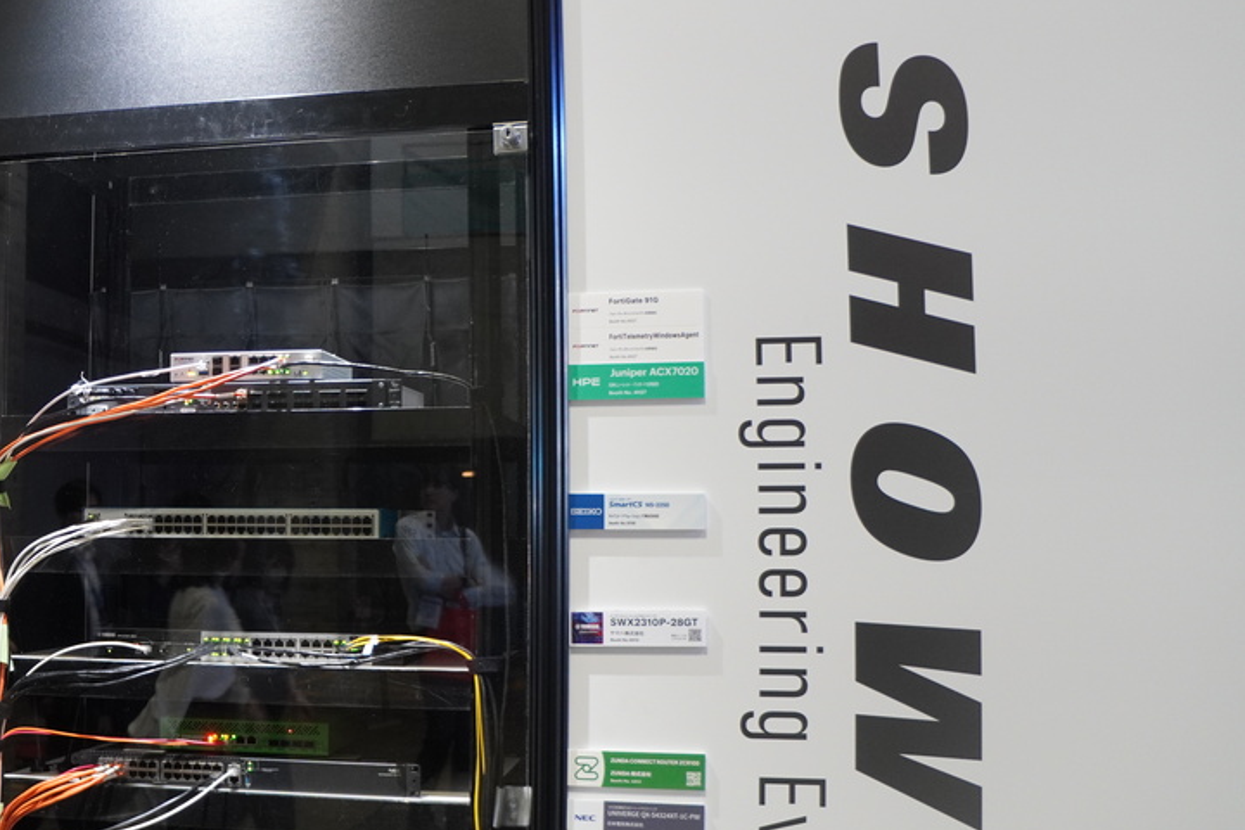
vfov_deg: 29.9
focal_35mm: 45
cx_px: 225
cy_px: 398
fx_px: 1556
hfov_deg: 41.5
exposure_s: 1/30
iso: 800
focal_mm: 18
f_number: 3.5
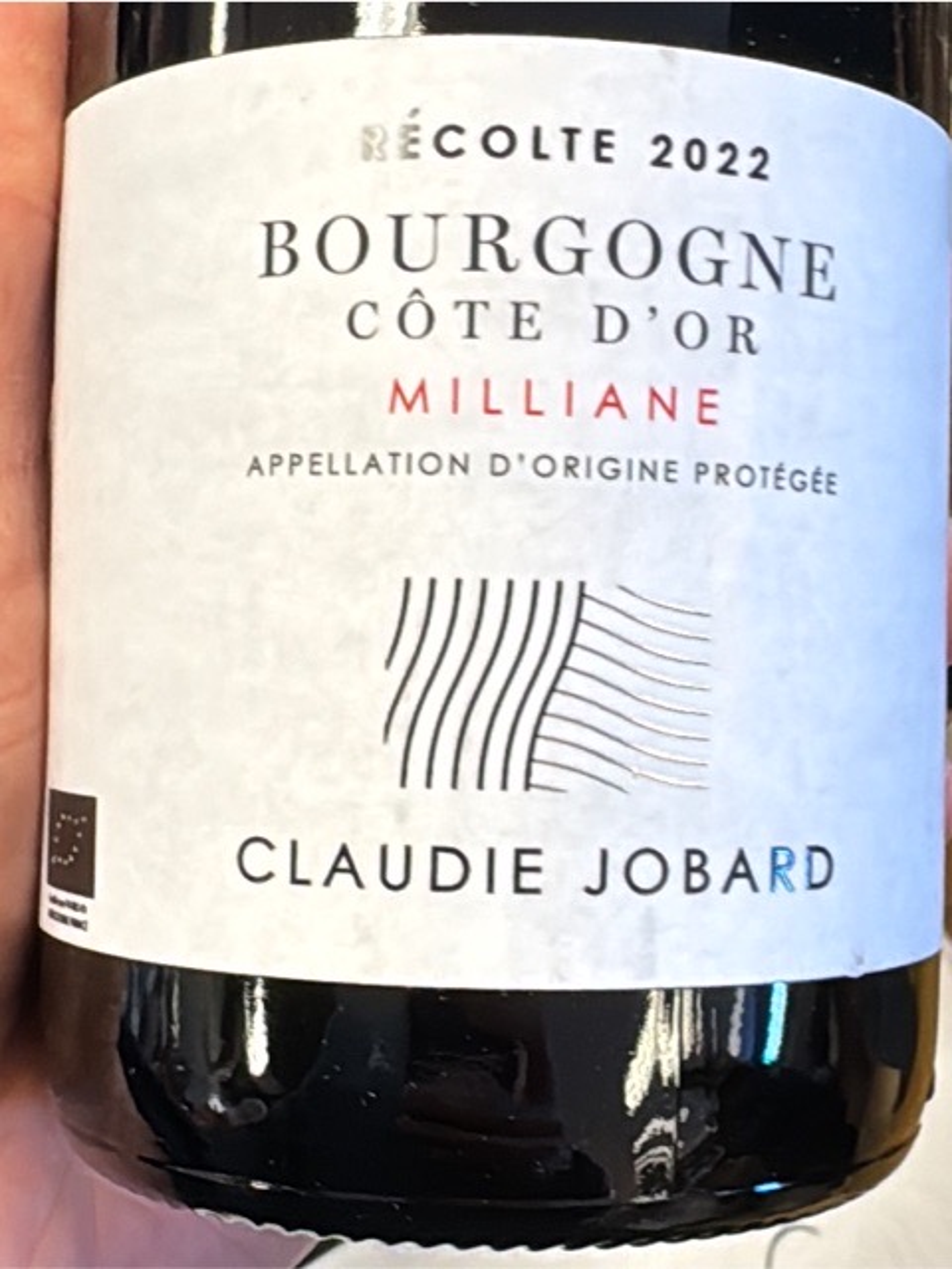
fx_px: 1027
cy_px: 634
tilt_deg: -67.4
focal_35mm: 28
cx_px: 476
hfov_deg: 49.7
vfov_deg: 63.4
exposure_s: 1/63
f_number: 2.2
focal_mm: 2.22
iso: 100
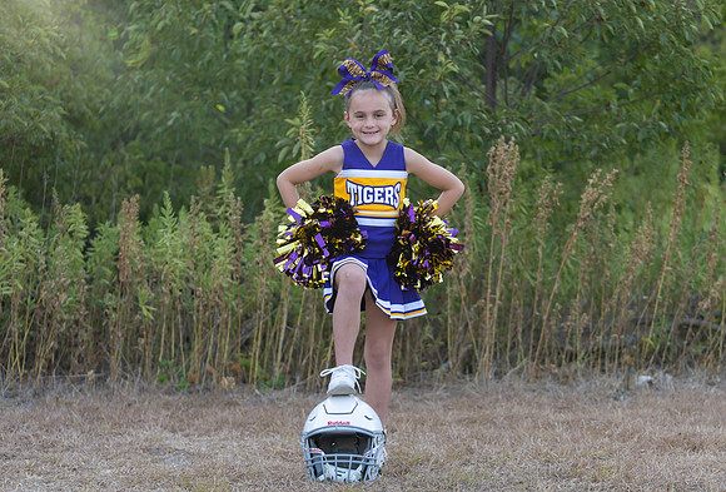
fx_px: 1506
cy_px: 234
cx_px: 387
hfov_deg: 27.1
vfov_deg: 18.6
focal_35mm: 74
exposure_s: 1/320
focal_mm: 70
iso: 200
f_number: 2.8
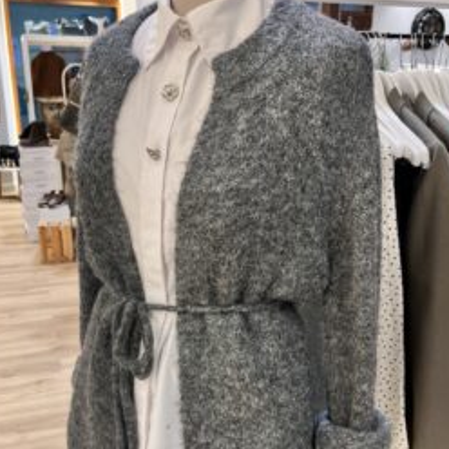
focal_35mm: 37
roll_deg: +0.7
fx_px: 543
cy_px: 263
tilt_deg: -16.0
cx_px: 219
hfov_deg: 44.9
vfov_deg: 44.8
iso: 80
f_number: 1.5
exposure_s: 1/100
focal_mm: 5.7
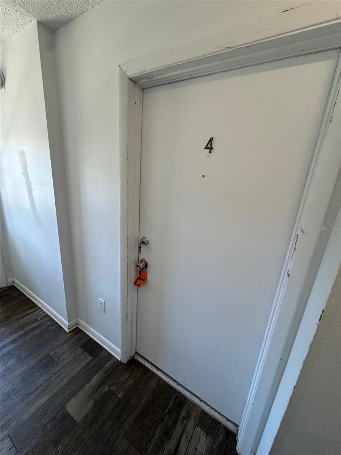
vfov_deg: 102.1
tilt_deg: -15.9
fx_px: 184
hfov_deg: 85.7
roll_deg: -3.8
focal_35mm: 14
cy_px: 228
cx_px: 170
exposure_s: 1/120
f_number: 2.2
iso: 250
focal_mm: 2.22
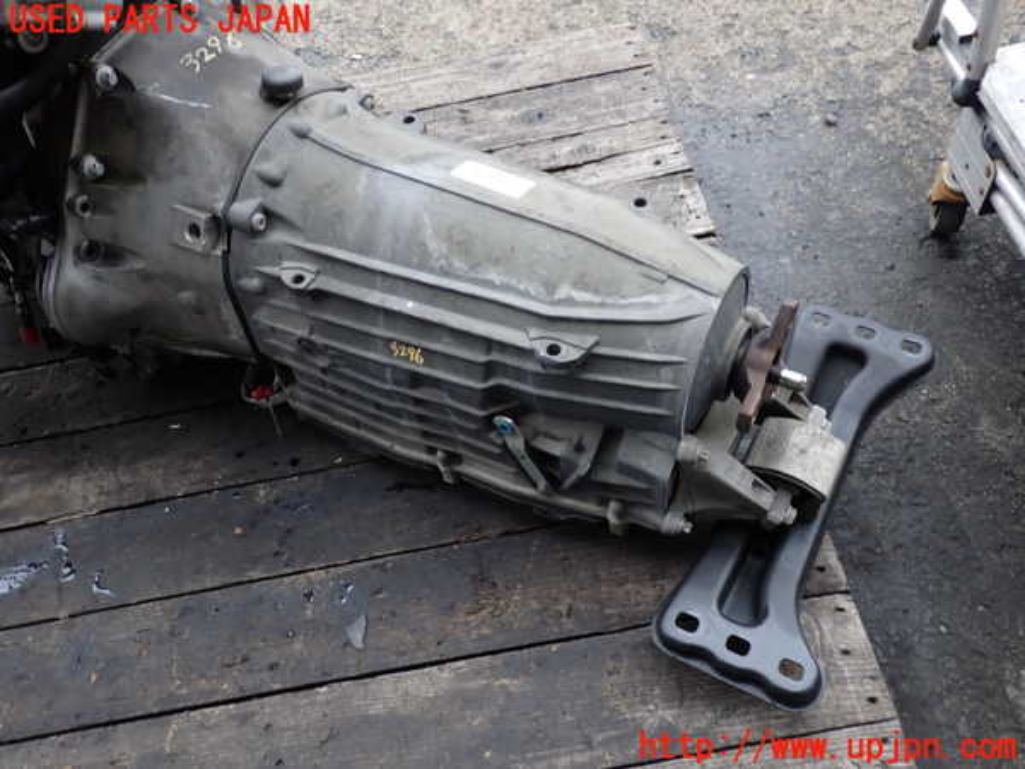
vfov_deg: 46.8
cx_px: 512
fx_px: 888
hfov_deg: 60.0
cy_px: 384
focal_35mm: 30
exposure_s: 1/60
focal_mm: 5.4
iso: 125
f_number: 2.3
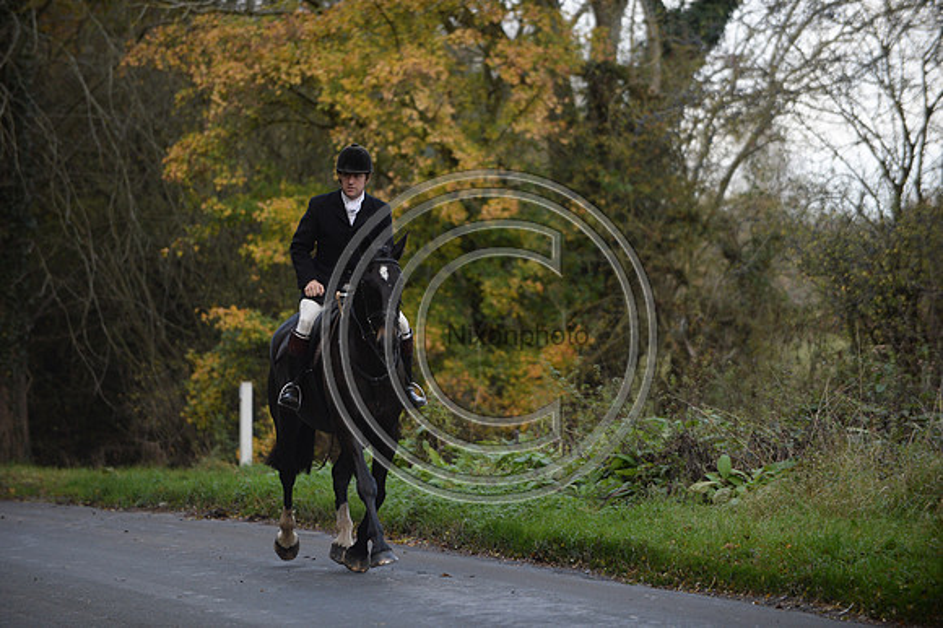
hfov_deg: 10.3
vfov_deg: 6.9
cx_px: 472
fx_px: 5236
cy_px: 314
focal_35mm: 200
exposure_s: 1/1250
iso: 800
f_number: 2.8
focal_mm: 200
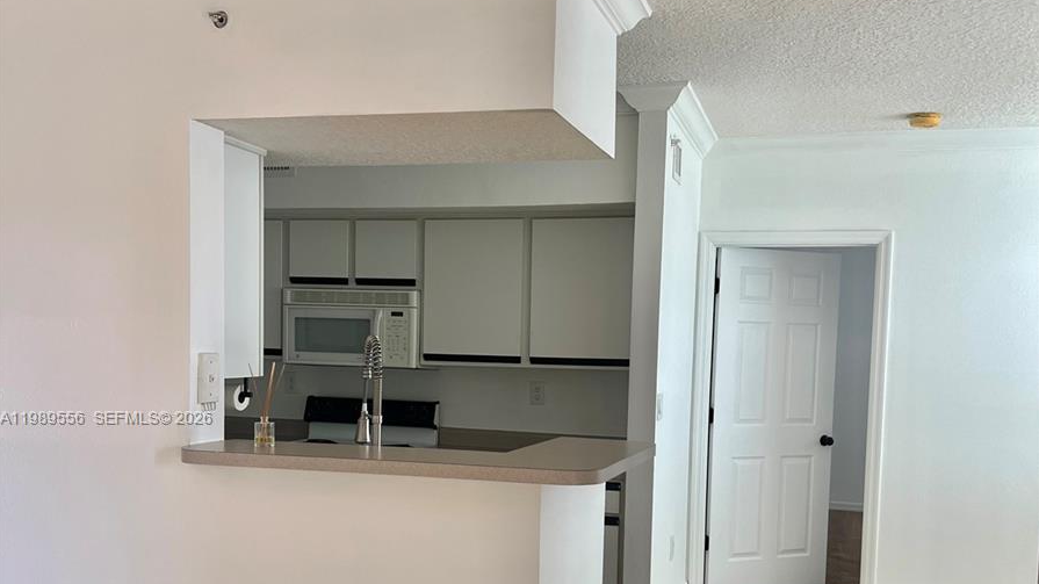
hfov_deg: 52.8
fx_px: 1047
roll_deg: +0.3
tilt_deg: -3.4
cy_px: 419
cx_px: 519
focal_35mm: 38
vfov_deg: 30.8
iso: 80
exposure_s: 1/120
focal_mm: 5.7
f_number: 1.5
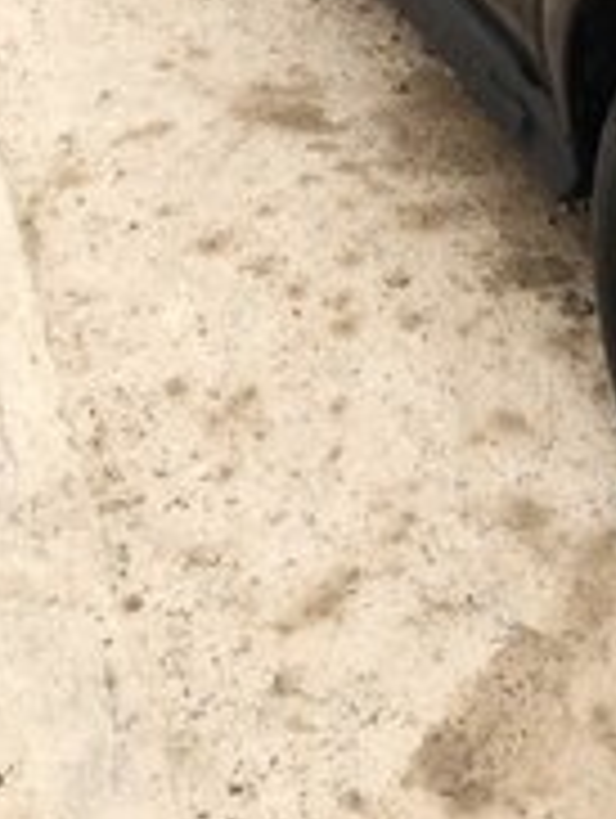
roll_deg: -2.3
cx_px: 710
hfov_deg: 17.9
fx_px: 1870
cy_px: -207
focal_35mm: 79
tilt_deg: -25.8
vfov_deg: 22.4
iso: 25
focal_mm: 4.15
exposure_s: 1/112
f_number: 2.2
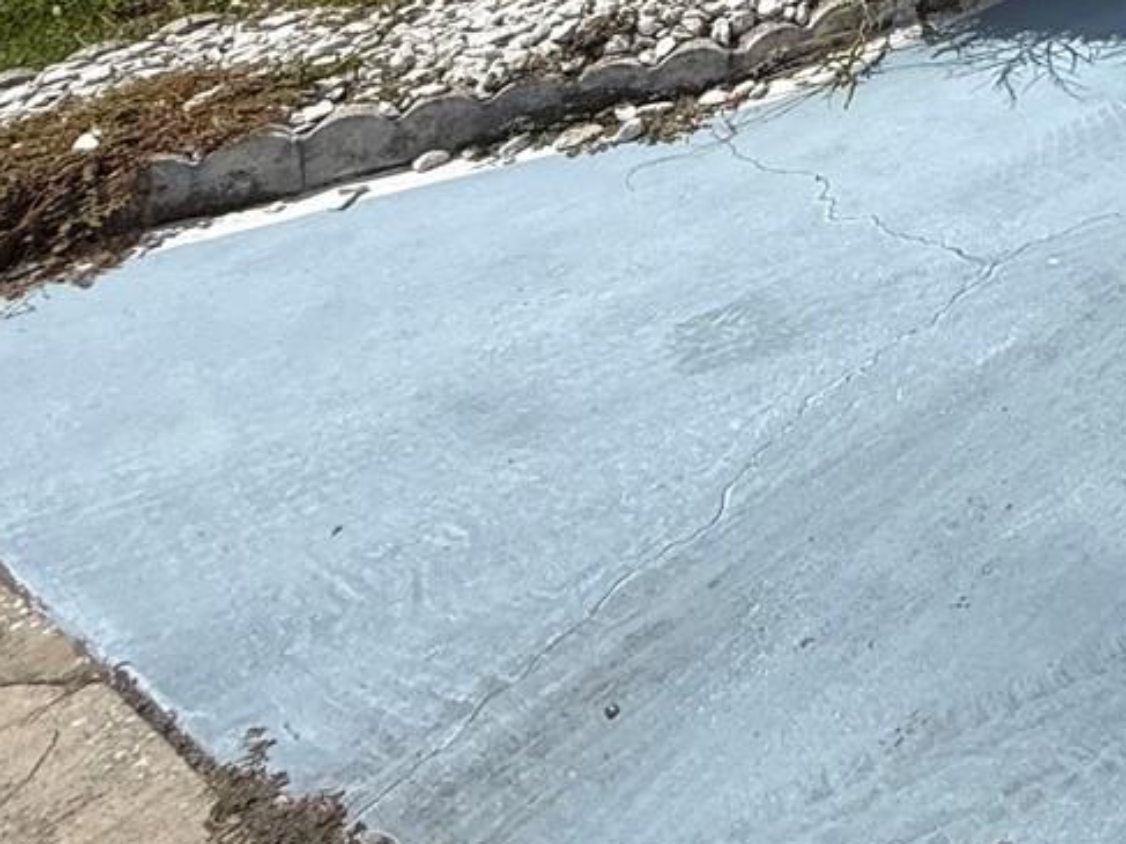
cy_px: -530
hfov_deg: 27.2
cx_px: 1729
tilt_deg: -1.1
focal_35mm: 46
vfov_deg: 23.1
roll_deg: +0.4
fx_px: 1496
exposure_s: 1/2092
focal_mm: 2.22
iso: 50
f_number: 2.2
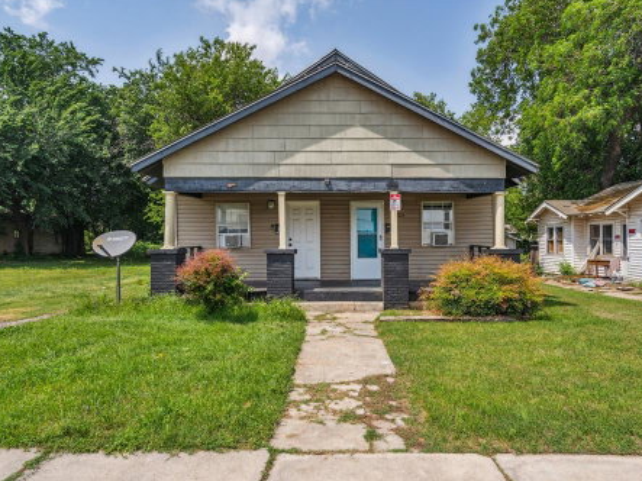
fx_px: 371
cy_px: 244
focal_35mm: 20
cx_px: 336
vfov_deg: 65.9
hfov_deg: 81.7
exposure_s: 1/2500
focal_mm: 18
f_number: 7.1
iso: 200
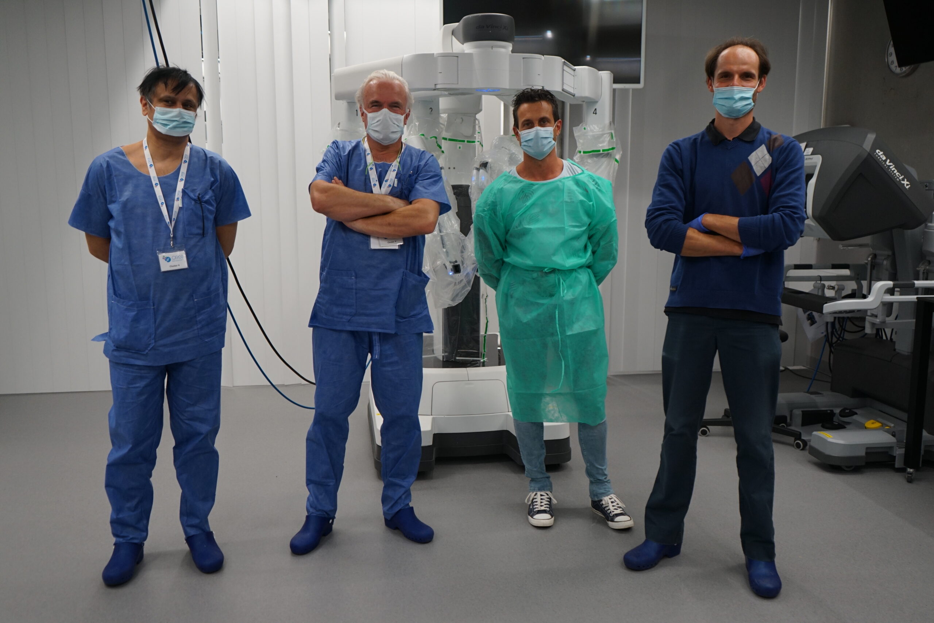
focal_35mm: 31
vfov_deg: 42.3
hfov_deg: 60.3
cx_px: 467
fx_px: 804
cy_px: 312
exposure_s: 1/160
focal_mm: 31
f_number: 4
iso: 800
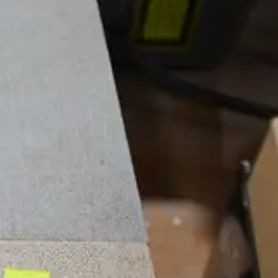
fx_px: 1427
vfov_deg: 10.9
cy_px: 352
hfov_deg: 10.1
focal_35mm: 157
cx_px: -319
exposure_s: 1/60
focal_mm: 14
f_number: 3.5
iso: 250
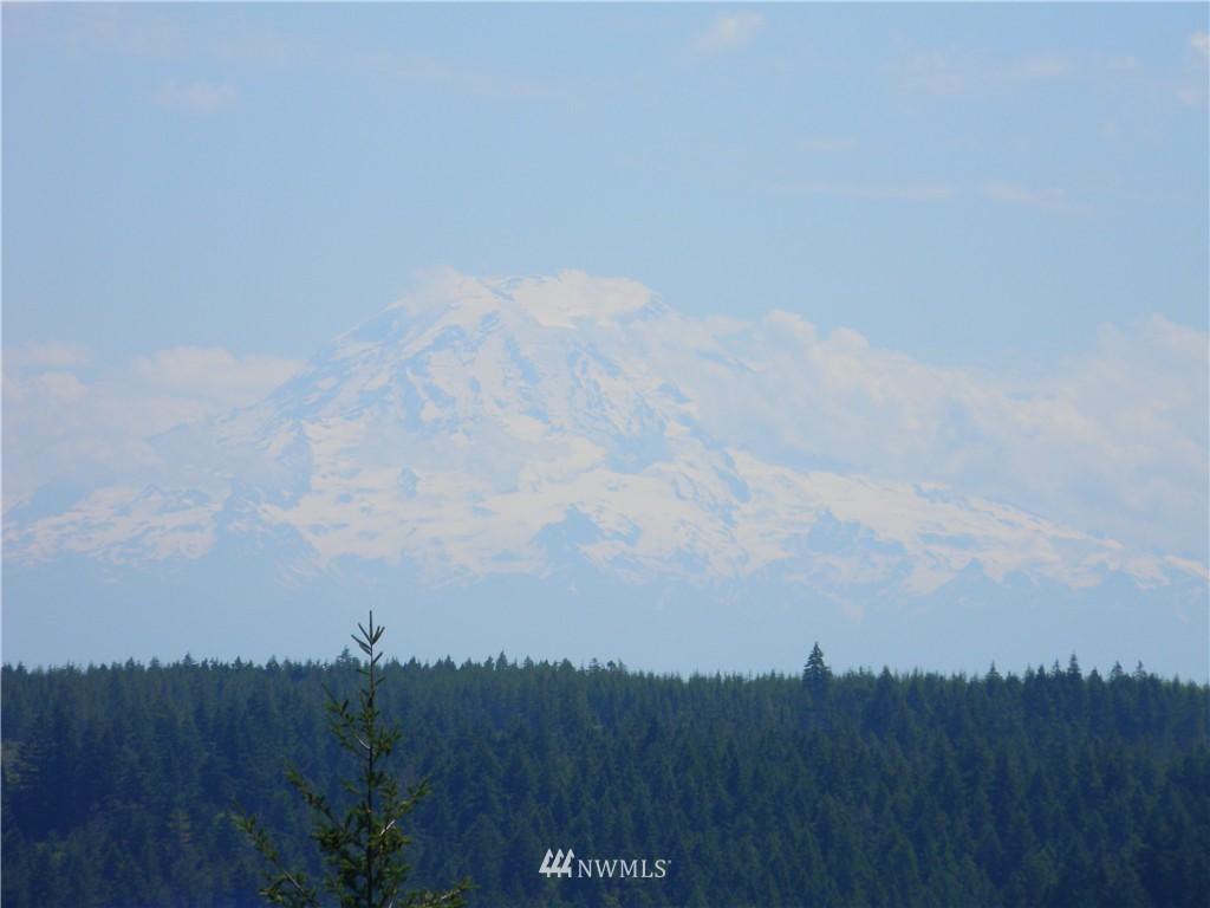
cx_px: 605
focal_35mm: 414
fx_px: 14471
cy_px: 454
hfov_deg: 4.8
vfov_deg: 3.6
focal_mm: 75
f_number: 5.4
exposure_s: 1/813
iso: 80
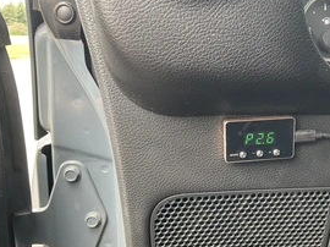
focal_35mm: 43
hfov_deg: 43.0
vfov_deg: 33.5
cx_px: 231
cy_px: 137
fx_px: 410
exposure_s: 1/93
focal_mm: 3
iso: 64
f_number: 1.8
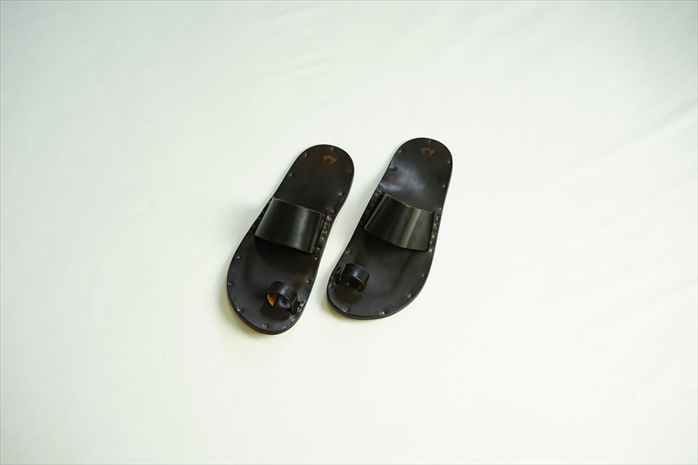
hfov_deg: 36.3
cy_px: 232
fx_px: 1066
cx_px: 349
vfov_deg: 24.6
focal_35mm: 55
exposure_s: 1/60
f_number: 4
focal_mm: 55
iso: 160
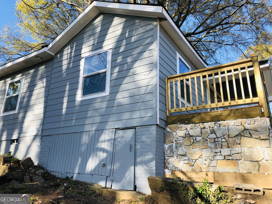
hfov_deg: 63.4
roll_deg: -2.0
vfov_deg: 49.7
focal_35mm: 28
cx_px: 136
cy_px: 102
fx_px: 220
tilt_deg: +17.6
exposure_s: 1/600
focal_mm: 4
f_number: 1.8
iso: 20
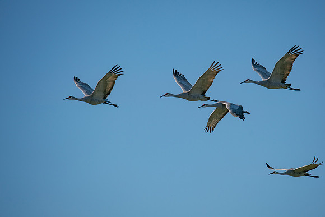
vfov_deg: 2.5
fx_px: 4970
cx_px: 194
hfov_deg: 3.7
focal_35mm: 550
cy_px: 112
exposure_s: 1/1600
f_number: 6.3
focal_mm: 460
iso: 160
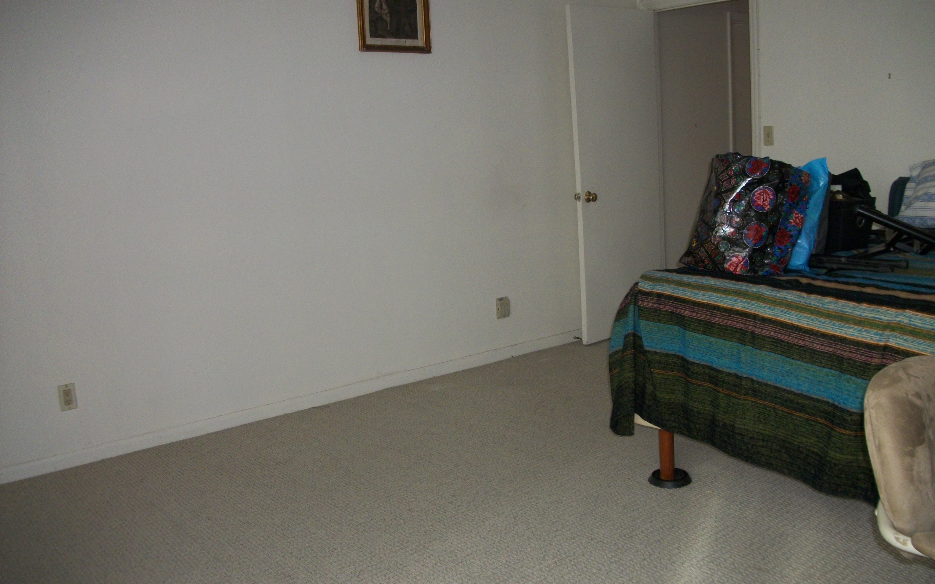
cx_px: 467
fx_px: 866
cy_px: 295
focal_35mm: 34
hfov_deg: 56.7
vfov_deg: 37.3
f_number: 2.9
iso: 160
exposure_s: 1/60
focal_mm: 5.7
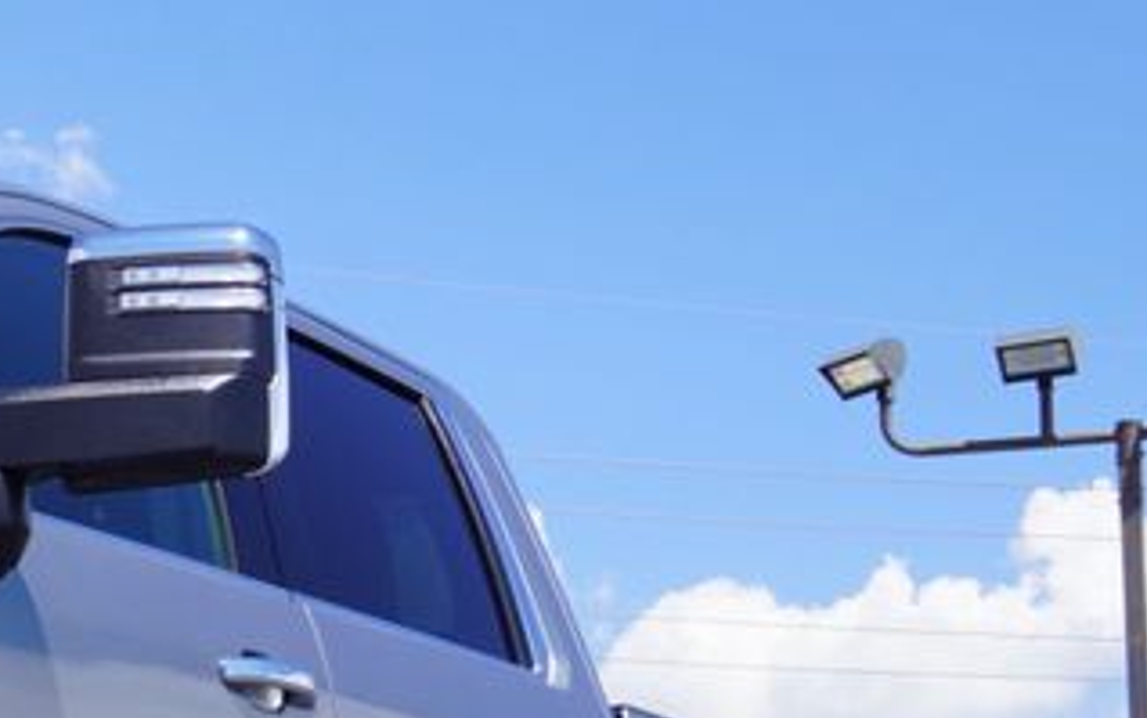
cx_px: -552
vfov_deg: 9.3
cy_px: 999
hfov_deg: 14.2
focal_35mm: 138
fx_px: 4315
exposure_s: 1/125
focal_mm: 28
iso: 100
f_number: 10
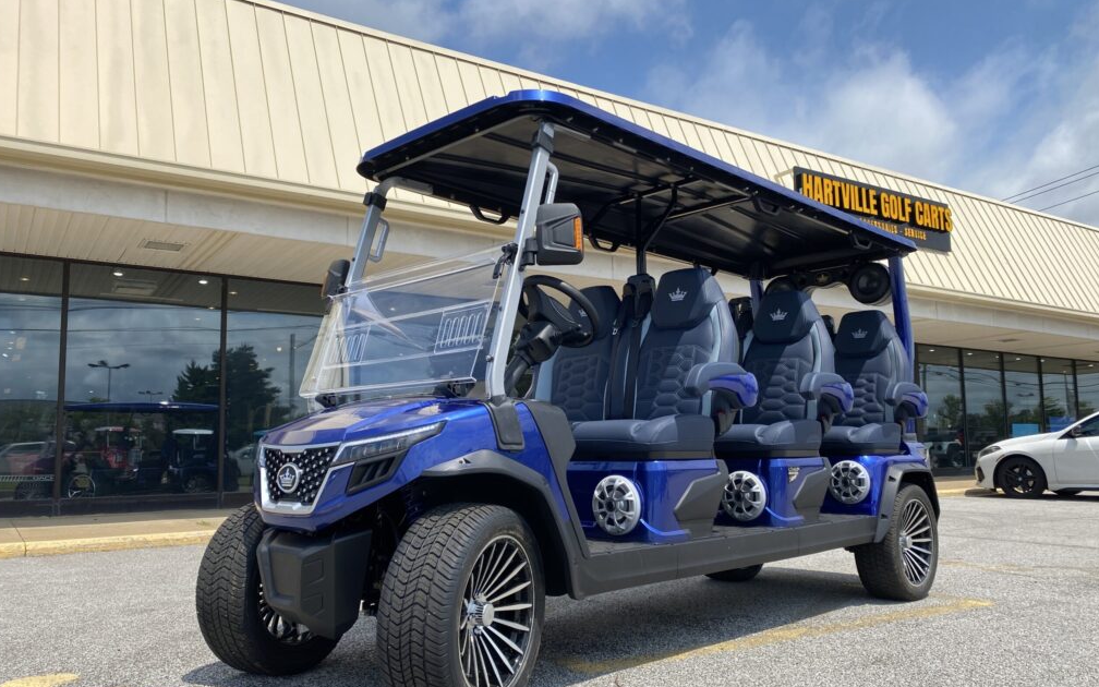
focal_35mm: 28
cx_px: 545
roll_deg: +1.6
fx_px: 839
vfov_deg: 44.5
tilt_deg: +6.0
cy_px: 379
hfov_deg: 66.5
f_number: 1.8
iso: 32
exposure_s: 1/2183
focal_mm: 4.25
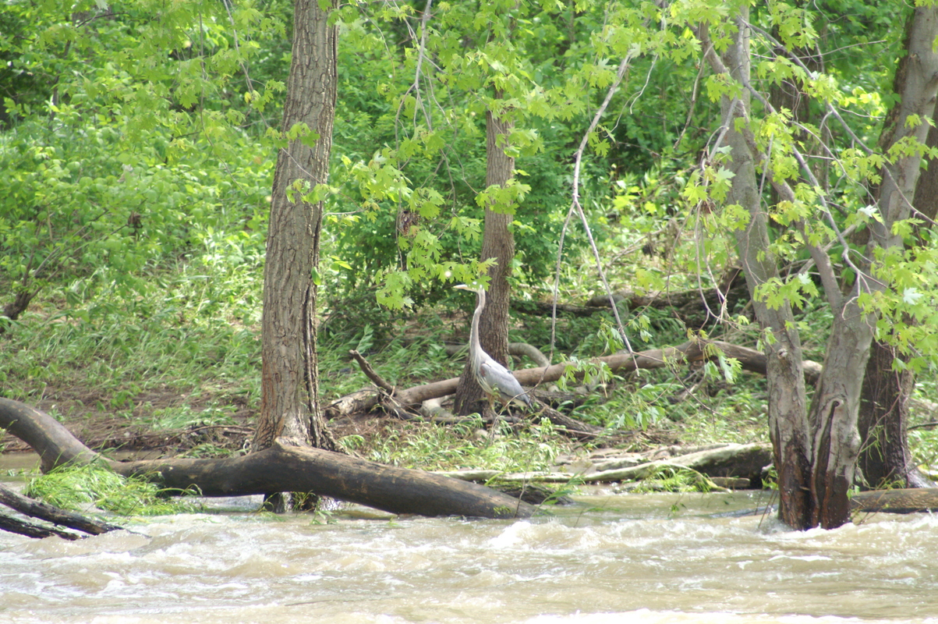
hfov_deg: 6.9
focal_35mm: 300
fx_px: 7810
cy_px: 312
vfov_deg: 4.6
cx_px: 469
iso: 800
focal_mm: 200
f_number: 5.6
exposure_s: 1/400
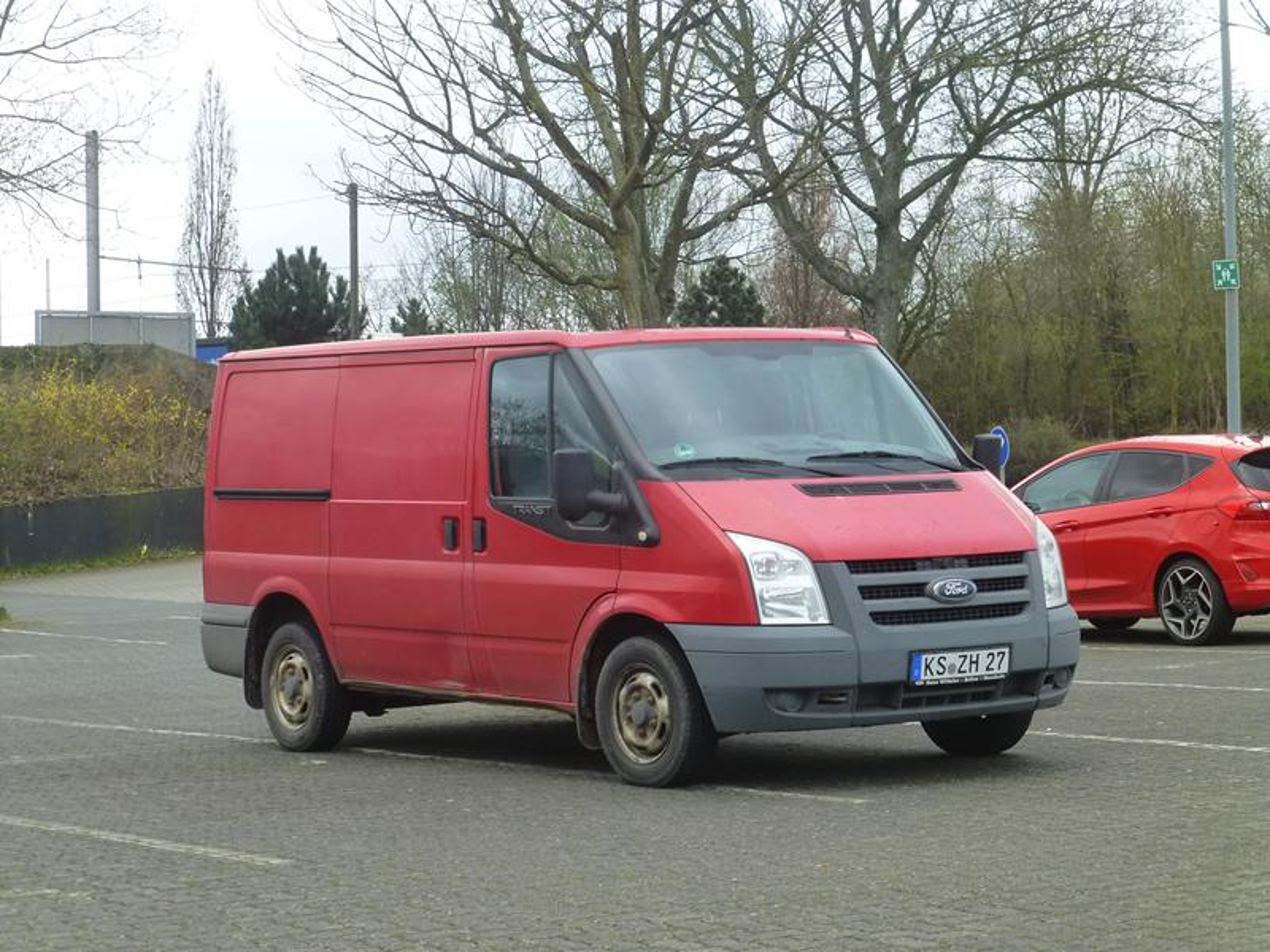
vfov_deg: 17.4
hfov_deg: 23.0
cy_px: 476
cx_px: 635
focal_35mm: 85
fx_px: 3119
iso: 160
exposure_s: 1/125
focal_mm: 15.1
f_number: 5.2
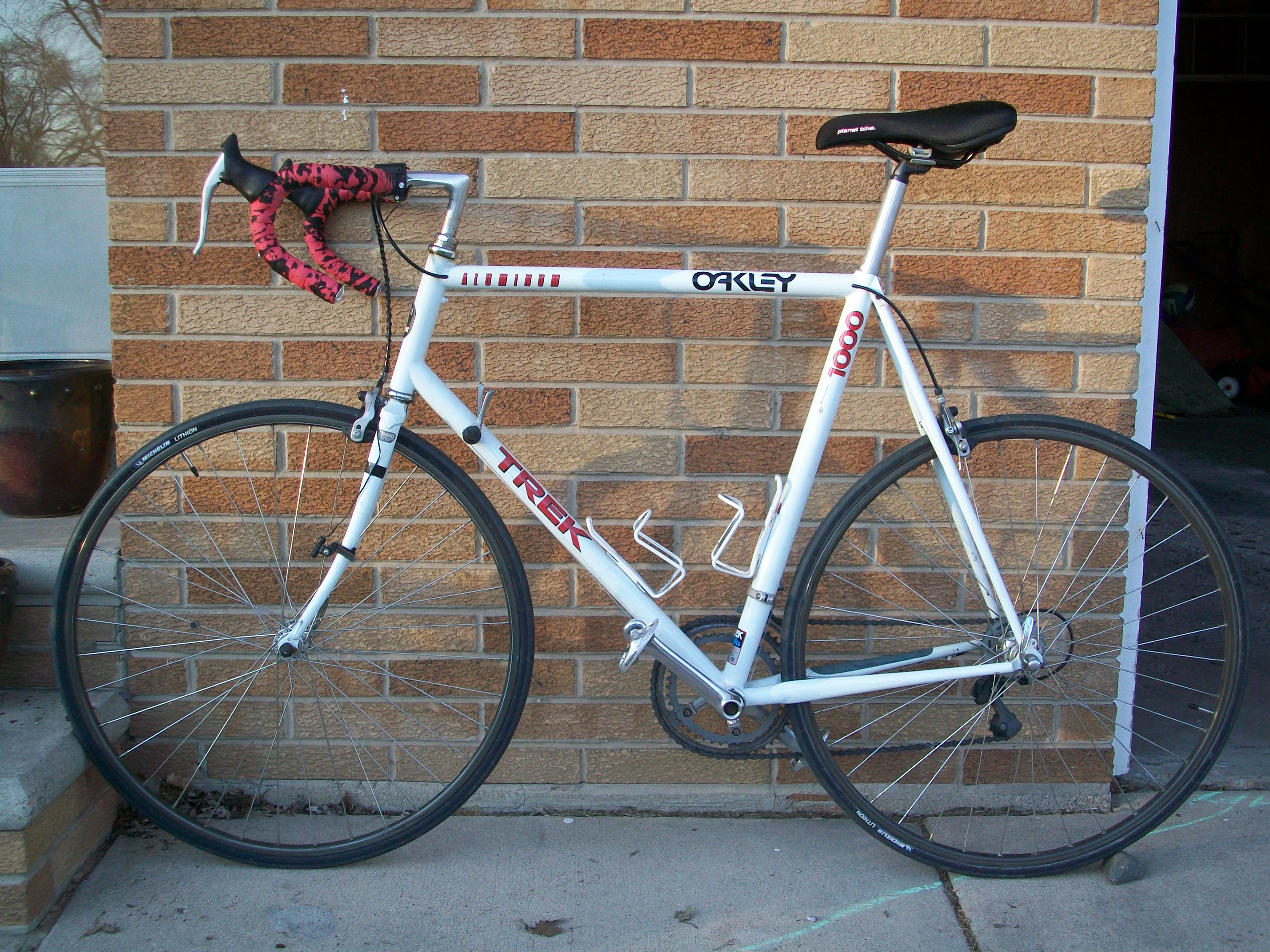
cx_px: 635
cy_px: 476
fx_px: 1468
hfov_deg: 46.8
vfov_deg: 36.0
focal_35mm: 40
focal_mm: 7.1
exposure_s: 1/80
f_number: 3.2
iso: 64
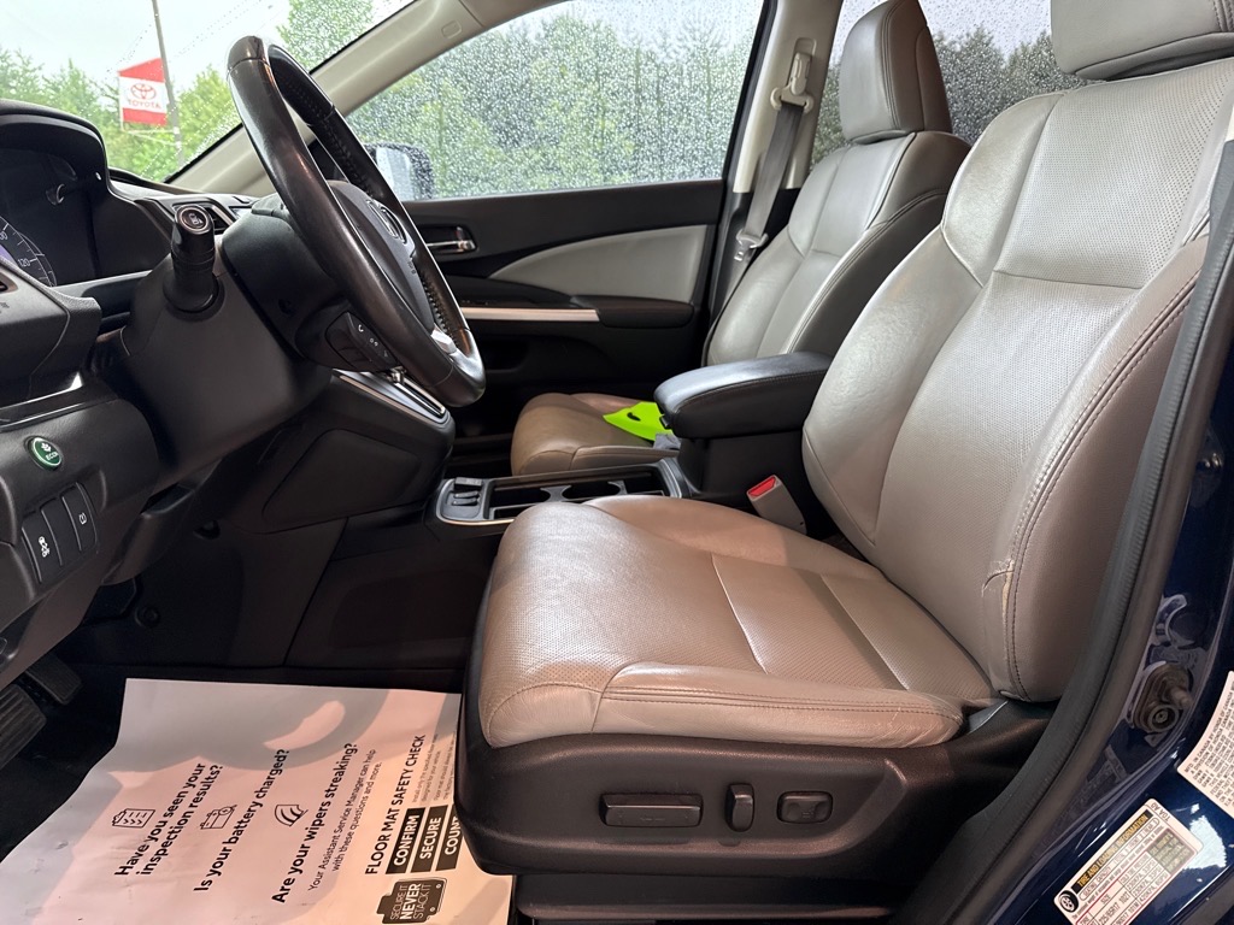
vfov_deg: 56.8
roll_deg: +2.3
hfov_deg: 71.6
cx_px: 617
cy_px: 462
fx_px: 856
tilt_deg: -13.4
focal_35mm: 24
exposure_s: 1/121
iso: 200
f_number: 1.78
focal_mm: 6.76
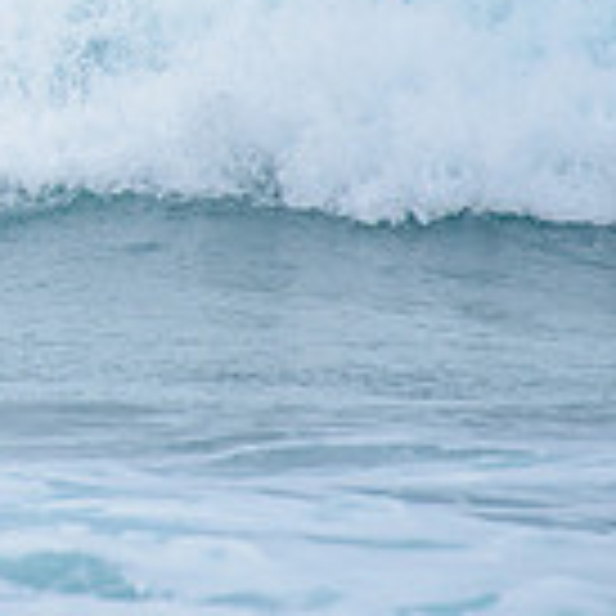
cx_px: -620
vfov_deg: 1.0
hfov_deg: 1.0
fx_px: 37105
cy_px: -25
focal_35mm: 1843
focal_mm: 500
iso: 640
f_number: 5.6
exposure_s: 1/2000
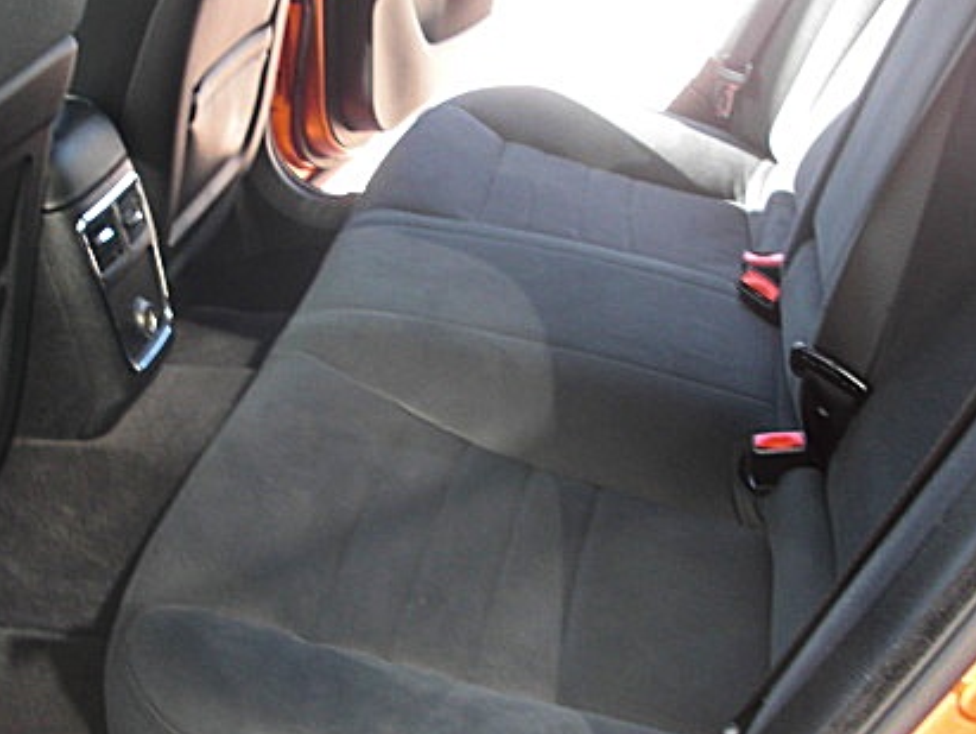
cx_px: 392
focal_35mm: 56
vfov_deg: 26.1
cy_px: 323
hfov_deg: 34.2
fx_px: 1580
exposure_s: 1/60
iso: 100
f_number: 2.8
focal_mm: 6.3
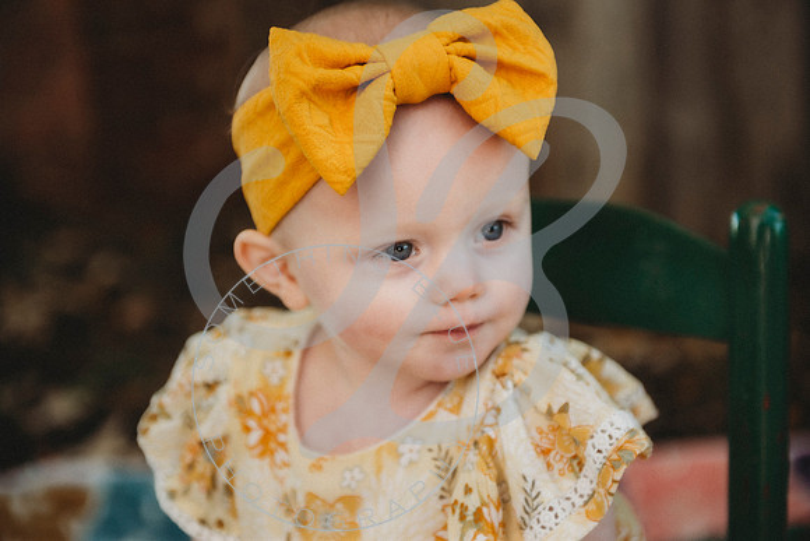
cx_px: 405
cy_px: 278
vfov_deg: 19.0
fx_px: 1616
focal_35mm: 72
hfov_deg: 28.1
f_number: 2.8
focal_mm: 70
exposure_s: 1/320
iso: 100
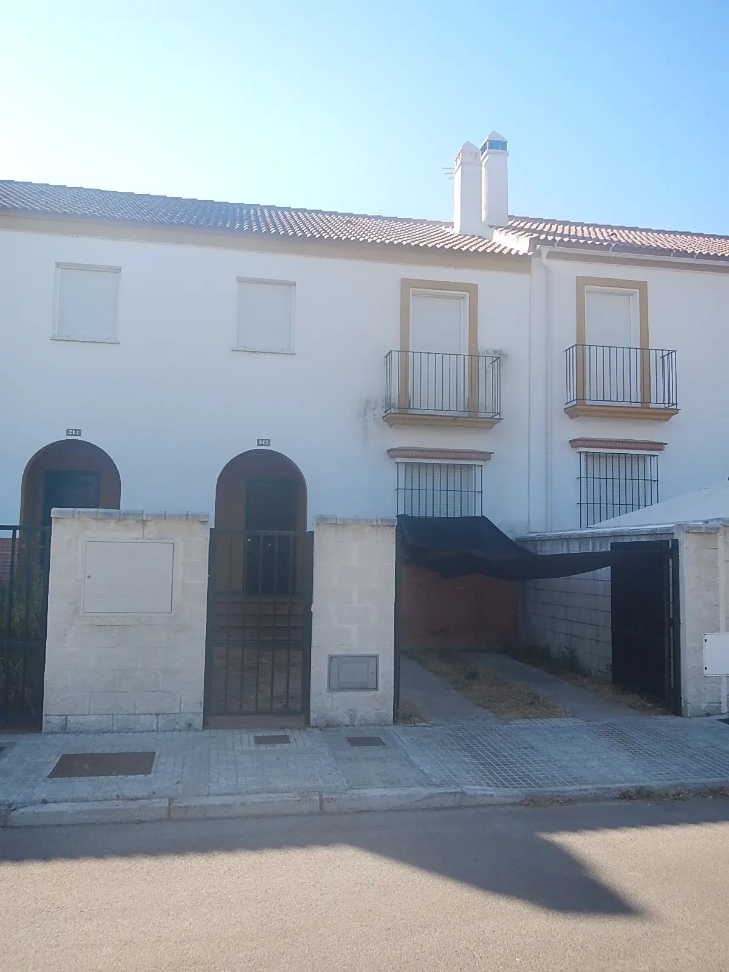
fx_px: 786
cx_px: 364
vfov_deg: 63.4
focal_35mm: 28
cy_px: 486
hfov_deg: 49.7
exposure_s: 1/400
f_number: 3.9
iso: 125
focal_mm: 5
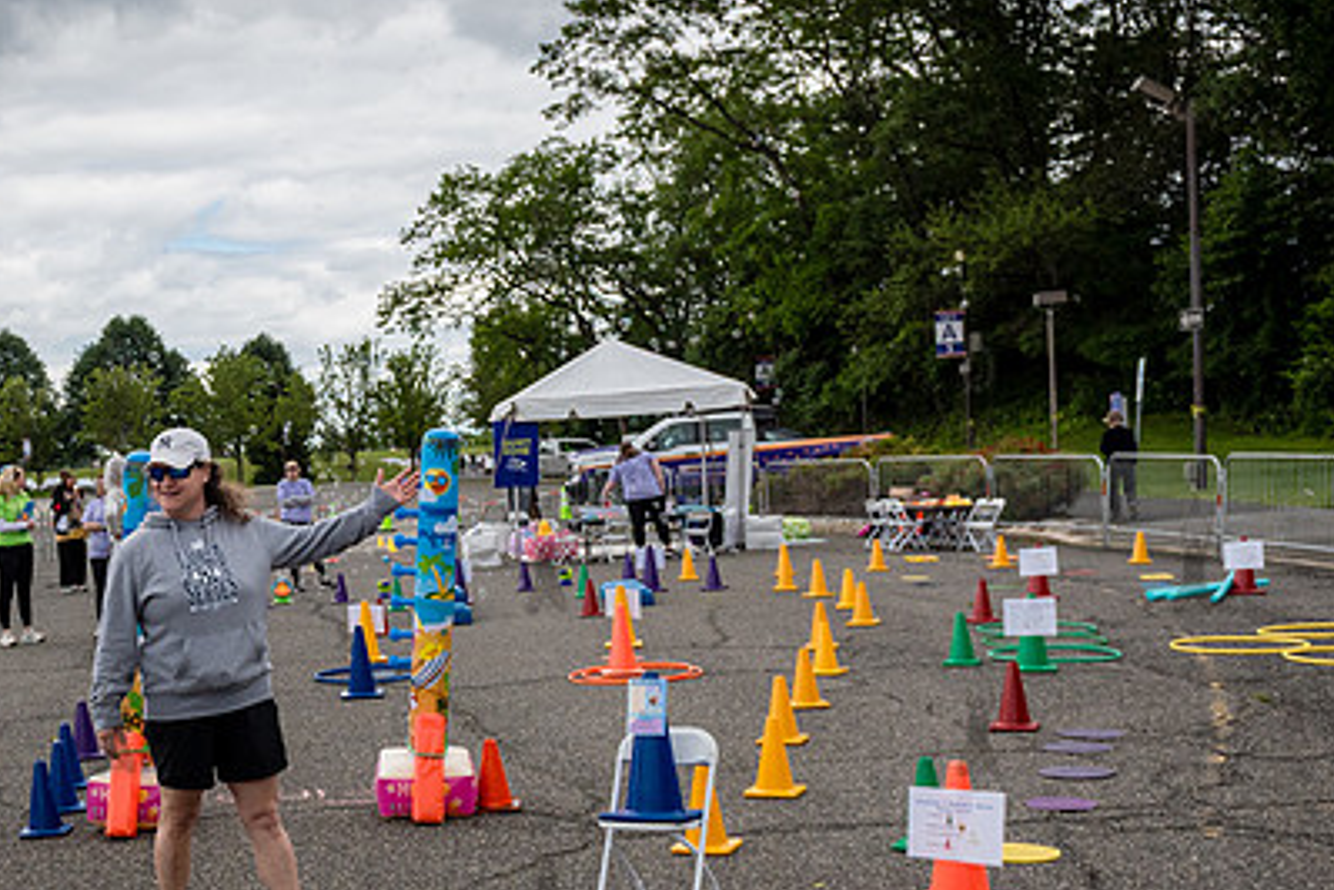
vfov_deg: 26.4
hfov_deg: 37.0
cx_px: 203
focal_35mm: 51
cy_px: 567
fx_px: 1890
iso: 400
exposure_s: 1/2000
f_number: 4
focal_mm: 24
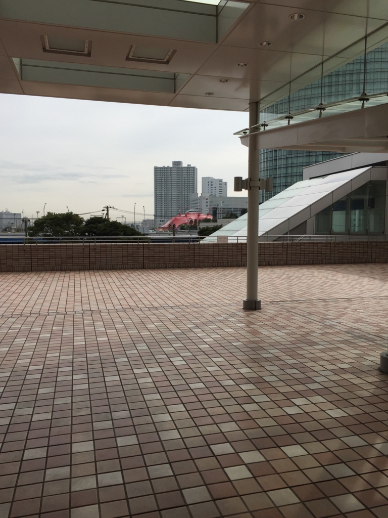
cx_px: 194
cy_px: 259
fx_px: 433
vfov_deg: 61.7
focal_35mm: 29
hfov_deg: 48.2
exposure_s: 1/2475
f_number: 2.2
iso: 32
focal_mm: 4.15
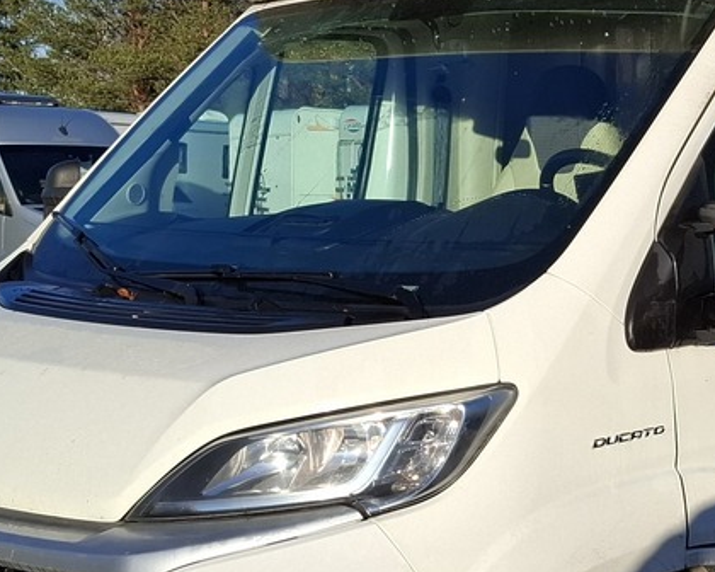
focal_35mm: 77
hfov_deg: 23.9
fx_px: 1629
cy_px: 352
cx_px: 686
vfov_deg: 19.9
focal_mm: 5.54
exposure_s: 1/2532
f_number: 1.8
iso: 50
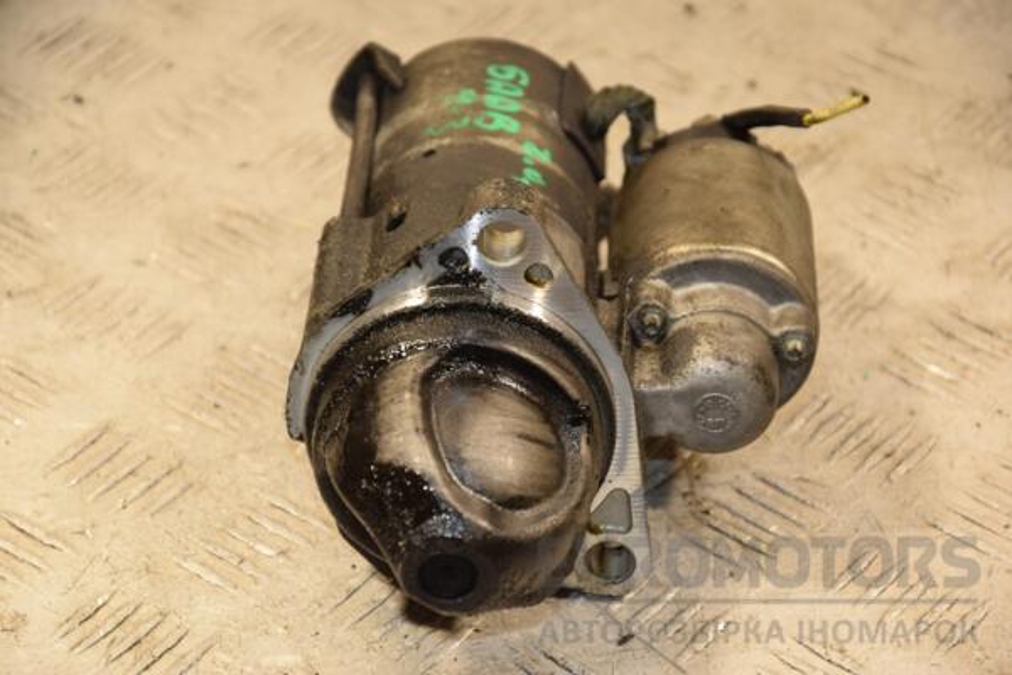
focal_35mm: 147
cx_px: 506
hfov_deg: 14.0
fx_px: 4132
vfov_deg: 9.3
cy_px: 338
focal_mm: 98
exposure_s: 1/160
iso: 800
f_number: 5.6
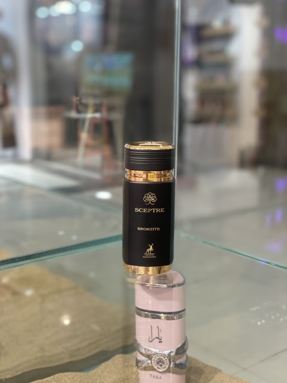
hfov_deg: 28.0
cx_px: 144
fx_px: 575
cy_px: 192
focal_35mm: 52
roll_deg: -0.6
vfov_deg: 36.8
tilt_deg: -11.3
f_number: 2
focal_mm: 6
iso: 200
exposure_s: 1/100
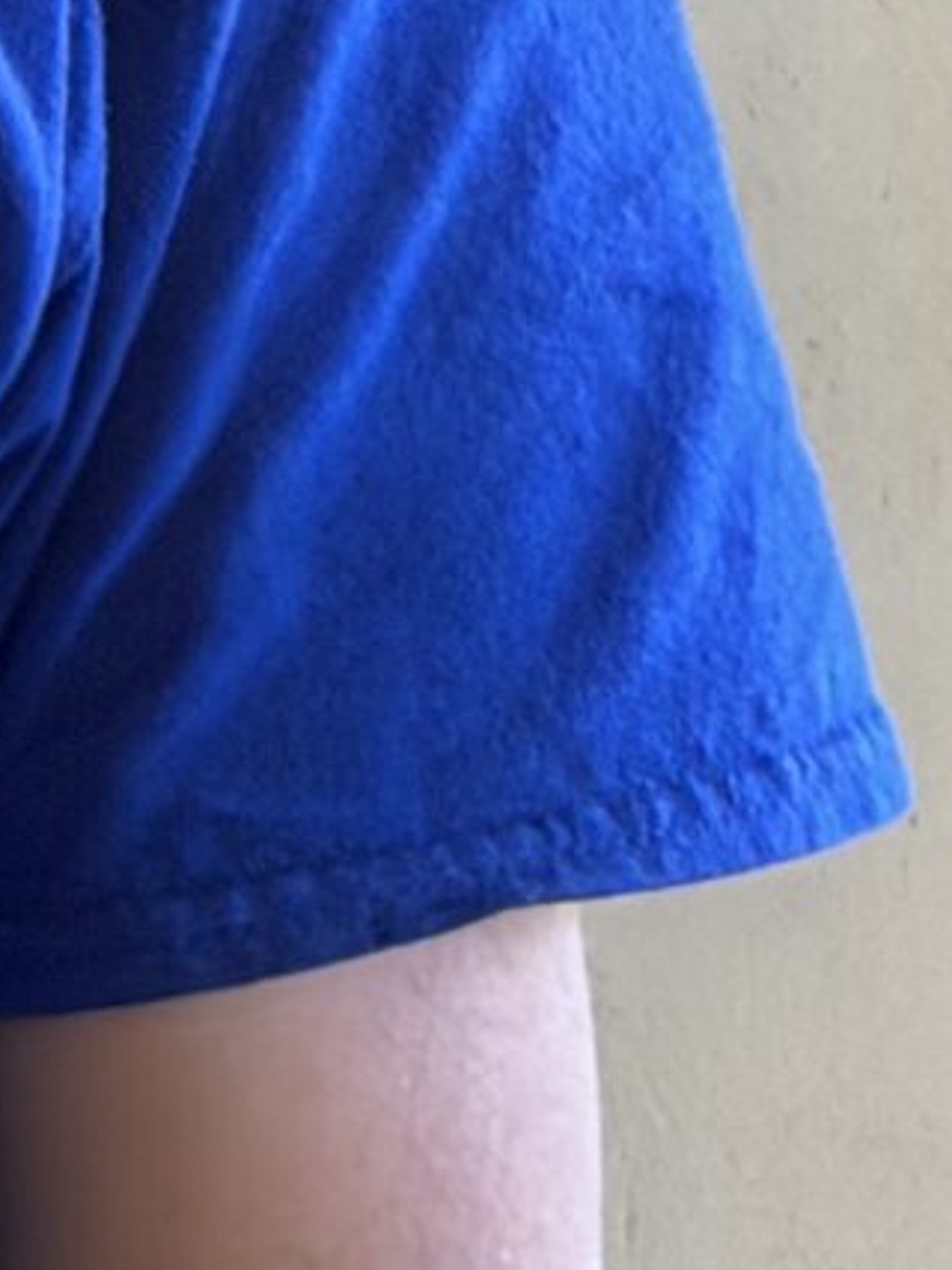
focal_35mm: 288
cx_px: -1235
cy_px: -996
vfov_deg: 6.7
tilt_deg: -4.2
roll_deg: -0.3
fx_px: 10566
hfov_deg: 5.0
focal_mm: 6.76
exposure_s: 1/40
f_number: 1.78
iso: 500
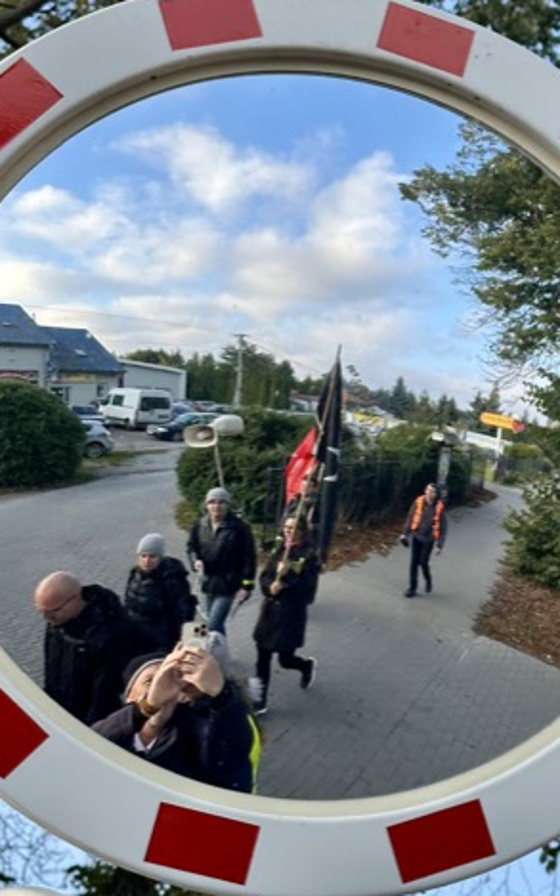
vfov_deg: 38.9
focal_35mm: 52
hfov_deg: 24.9
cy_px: 447
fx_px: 1270
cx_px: 301
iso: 64
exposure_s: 1/880
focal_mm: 6.86
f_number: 1.78
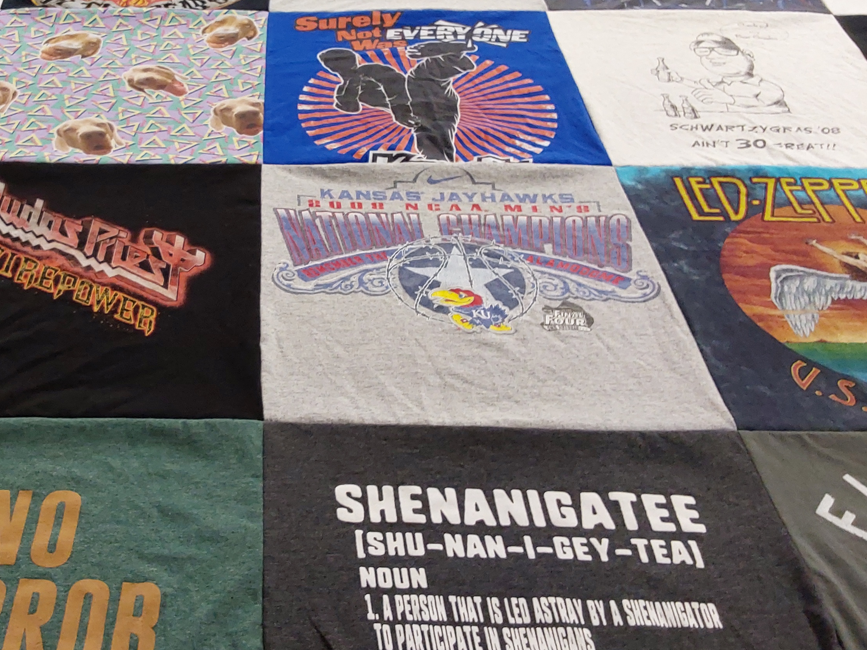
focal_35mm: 41
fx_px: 1027
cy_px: 263
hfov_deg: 44.6
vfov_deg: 35.0
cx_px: 244
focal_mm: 2.91
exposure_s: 1/50
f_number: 1.9
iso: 125
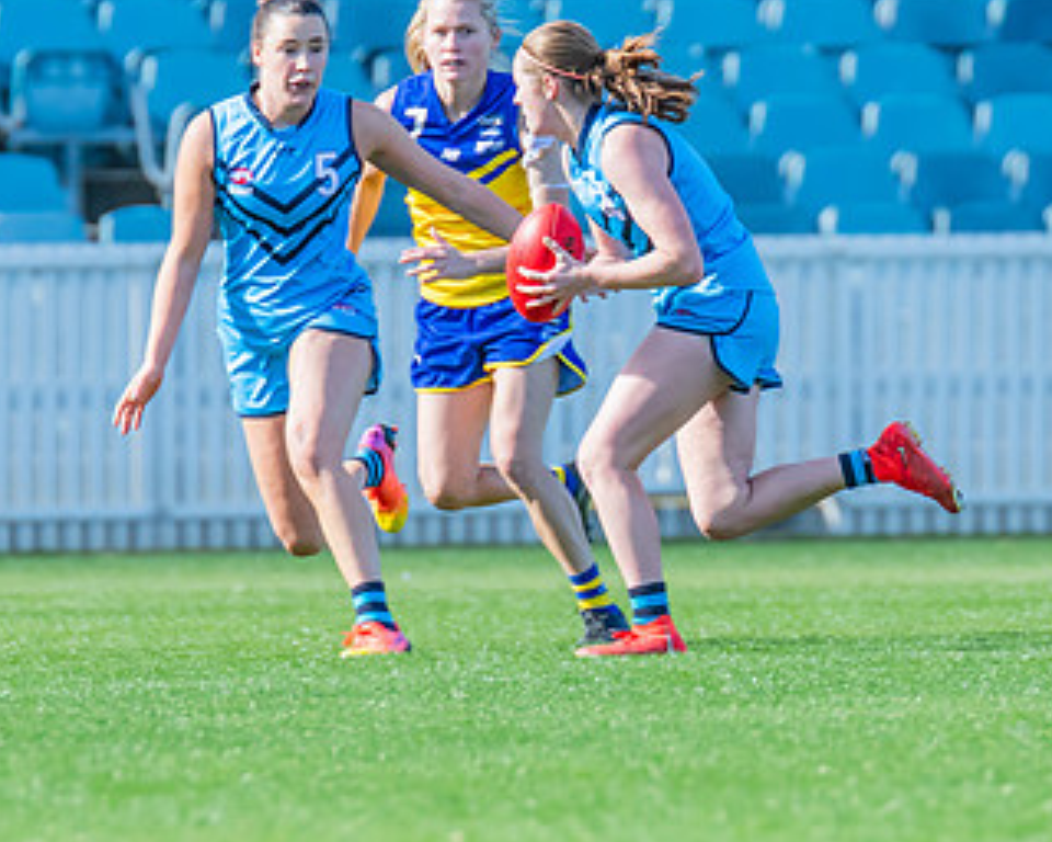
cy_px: 413
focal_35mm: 1056
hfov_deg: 1.8
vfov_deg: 1.5
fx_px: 32879
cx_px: 534
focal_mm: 420
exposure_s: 1/1250
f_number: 5.6
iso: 800
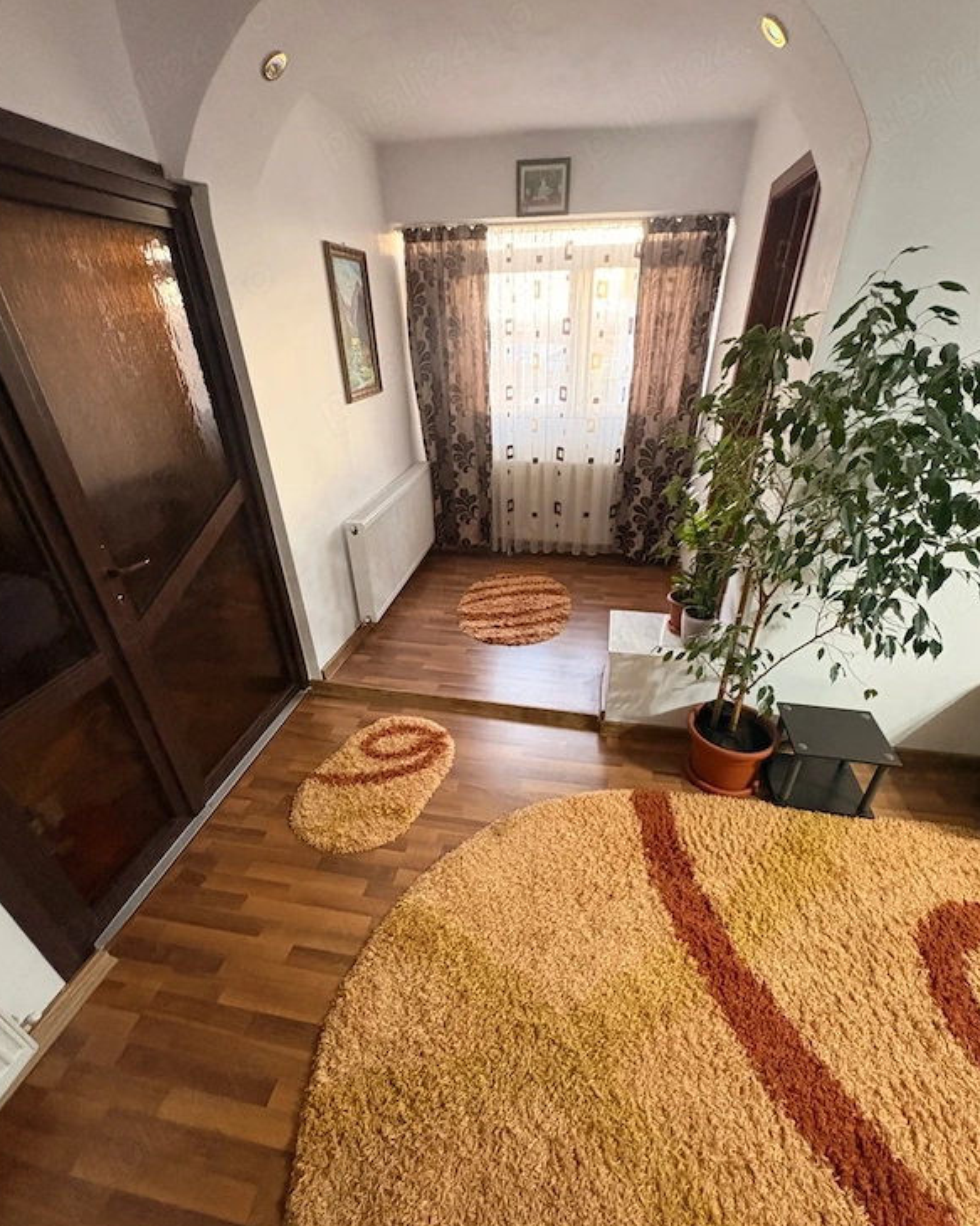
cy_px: 646
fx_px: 544
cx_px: 493
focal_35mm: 15
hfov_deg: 84.0
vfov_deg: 96.7
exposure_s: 1/50
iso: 800
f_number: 2.2
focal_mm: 2.22
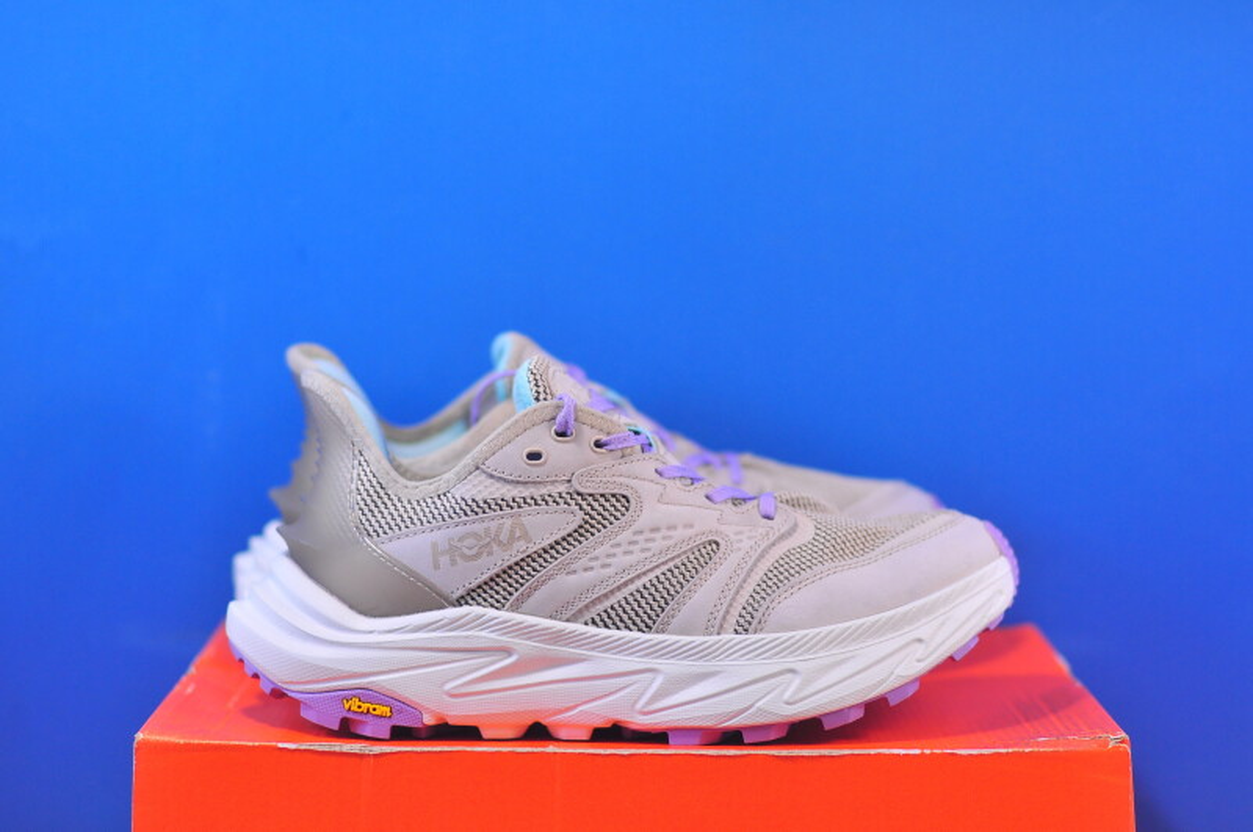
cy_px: 416
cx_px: 626
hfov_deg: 27.0
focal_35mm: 75
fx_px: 2607
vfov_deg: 18.1
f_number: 2.2
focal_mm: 50
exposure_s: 1/320
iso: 250
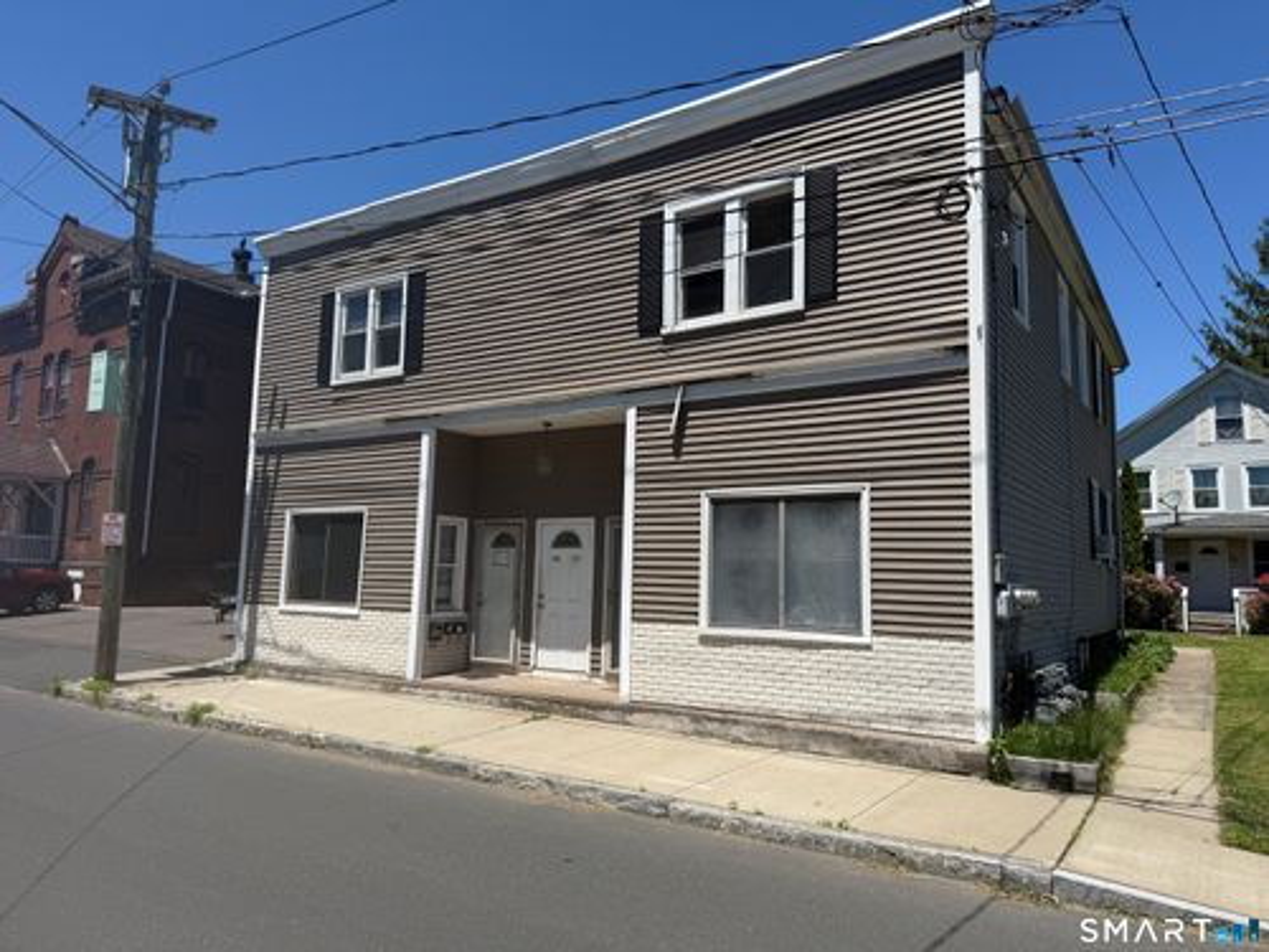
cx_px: 634
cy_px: 476
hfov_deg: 71.6
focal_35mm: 24
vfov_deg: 56.8
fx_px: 880
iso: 80
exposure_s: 1/5714
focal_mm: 6.76
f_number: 1.78
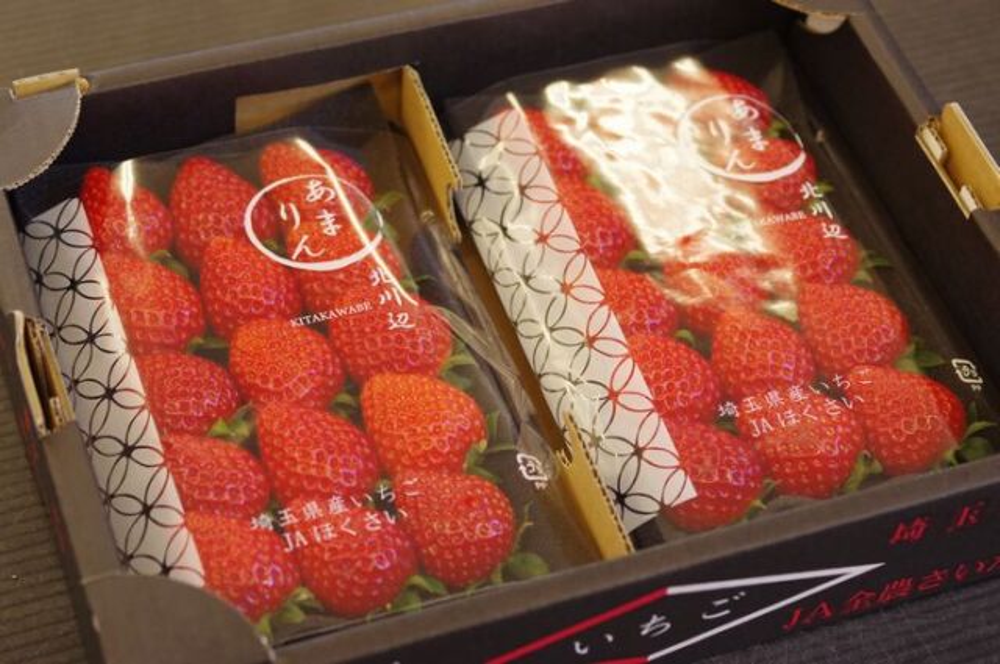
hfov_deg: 27.0
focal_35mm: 75
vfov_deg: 18.1
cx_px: 500
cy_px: 332
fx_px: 2081
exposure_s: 1/100
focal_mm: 50
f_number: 4
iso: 1600
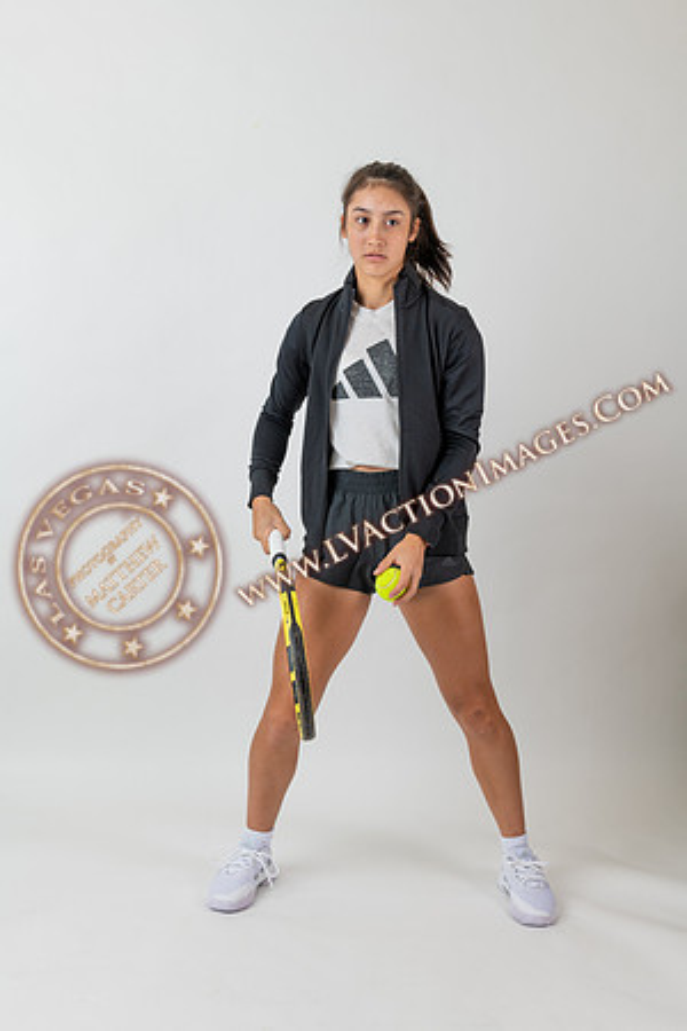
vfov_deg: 43.6
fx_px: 1288
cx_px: 344
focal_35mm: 45
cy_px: 516
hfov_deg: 29.9
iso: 64
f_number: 7.1
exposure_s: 1/200
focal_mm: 45
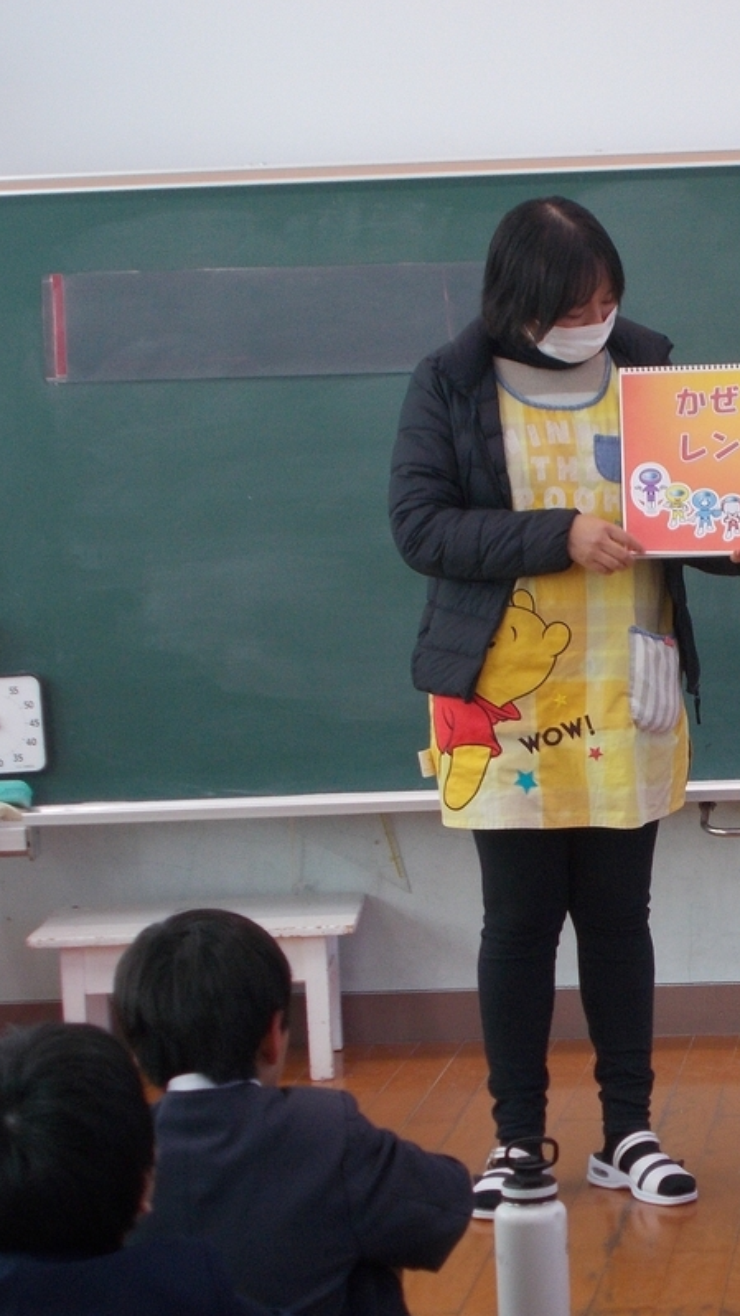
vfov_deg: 22.4
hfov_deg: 12.6
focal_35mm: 95
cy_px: 729
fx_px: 3313
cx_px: 732
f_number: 4.9
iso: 125
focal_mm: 10.3
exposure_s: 1/30
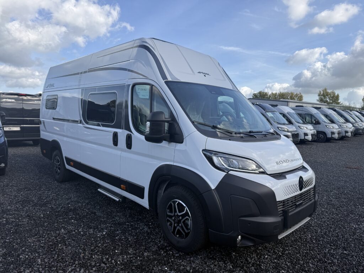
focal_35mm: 24
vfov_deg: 56.8
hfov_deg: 71.6
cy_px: 136
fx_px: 252
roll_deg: -0.5
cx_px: 182
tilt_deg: -3.5
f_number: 1.78
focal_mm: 6.76
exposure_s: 1/3145
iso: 80
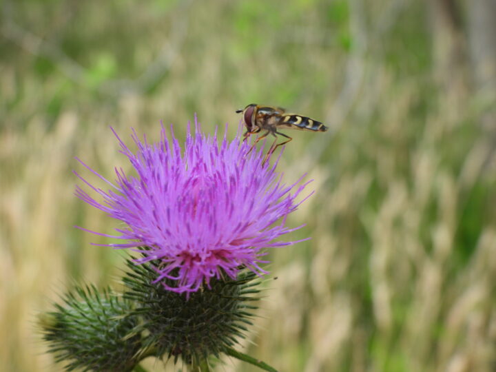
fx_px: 860
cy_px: 186
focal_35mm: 60
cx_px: 248
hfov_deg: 32.2
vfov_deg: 24.4
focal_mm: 10.7
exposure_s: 1/125
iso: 100
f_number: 3.5
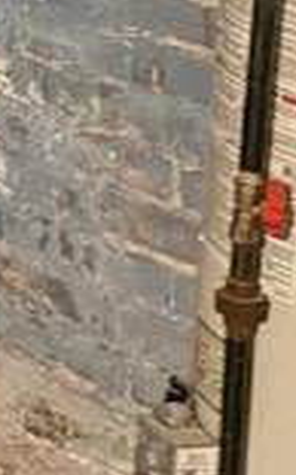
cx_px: -433
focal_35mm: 167
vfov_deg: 12.0
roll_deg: +1.1
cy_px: -247
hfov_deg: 7.3
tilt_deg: -7.9
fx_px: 2163
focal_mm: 6.76
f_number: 1.78
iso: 1600
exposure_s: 1/24
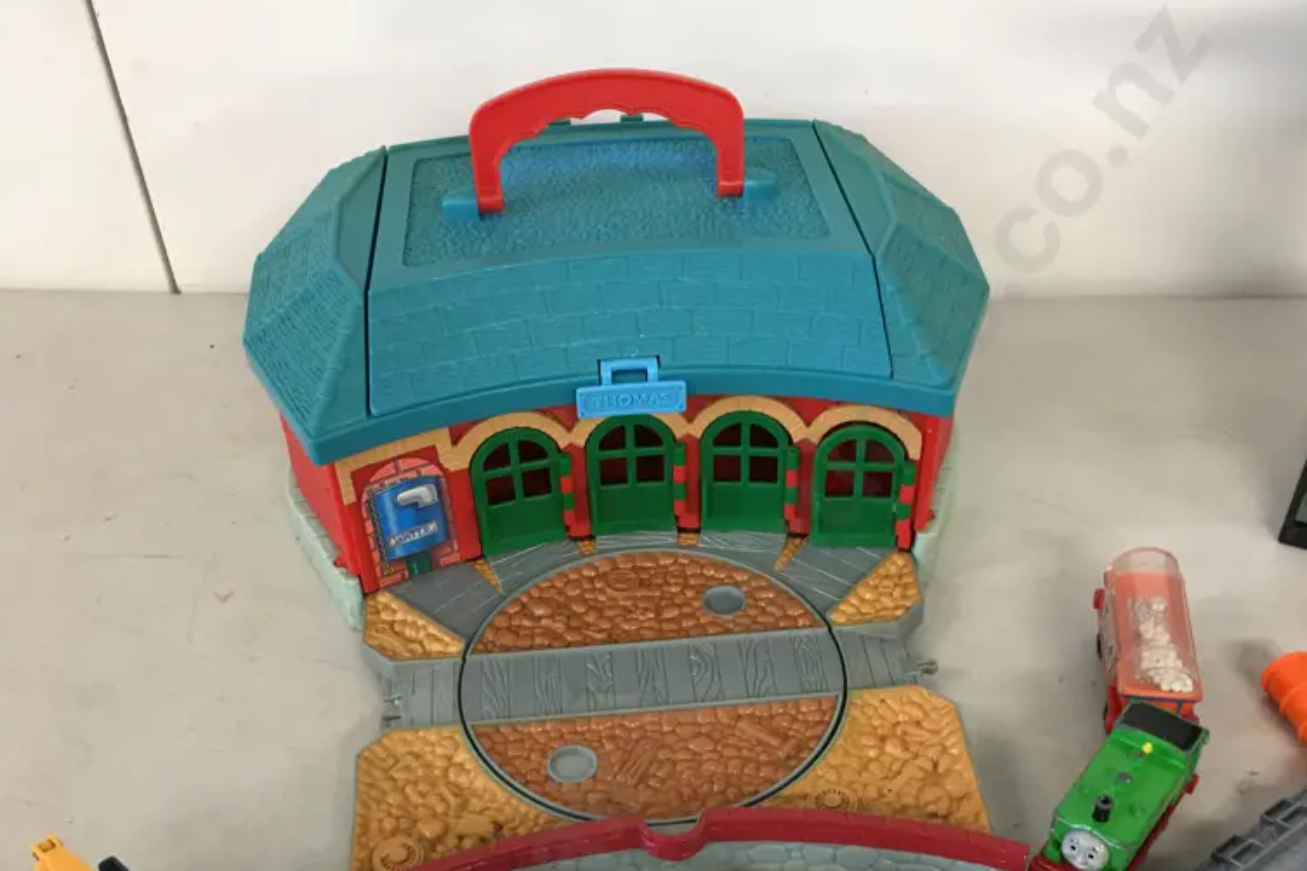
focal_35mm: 41
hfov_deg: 47.4
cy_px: 734
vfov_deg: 31.5
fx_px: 1488
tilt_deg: -46.6
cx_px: 654
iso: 40
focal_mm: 4.15
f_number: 2.2
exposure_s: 1/17
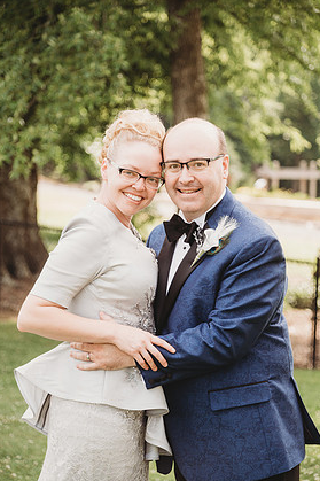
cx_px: 157
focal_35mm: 102
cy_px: 245
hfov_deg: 13.4
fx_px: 1361
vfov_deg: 20.0
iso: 200
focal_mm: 95
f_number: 4
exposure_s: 1/320
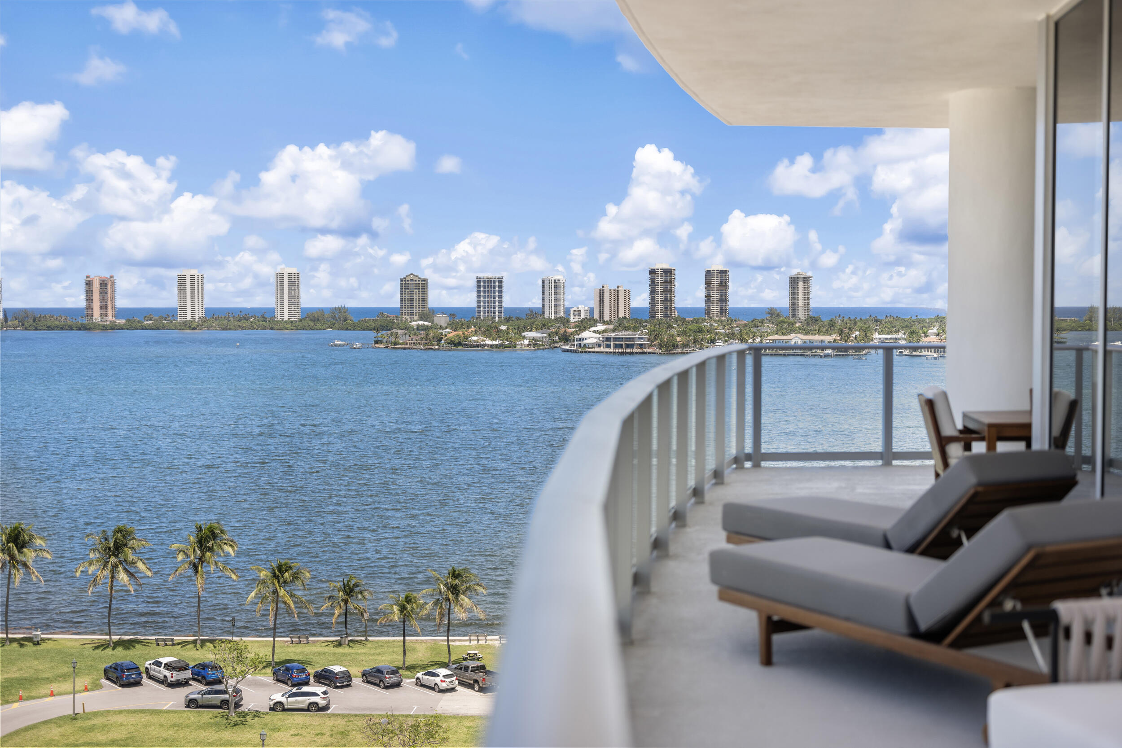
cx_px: 561
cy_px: 374
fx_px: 1558
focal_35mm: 50
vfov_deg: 27.0
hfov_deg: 39.6
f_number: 2.2
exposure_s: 1/640
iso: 64
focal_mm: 50
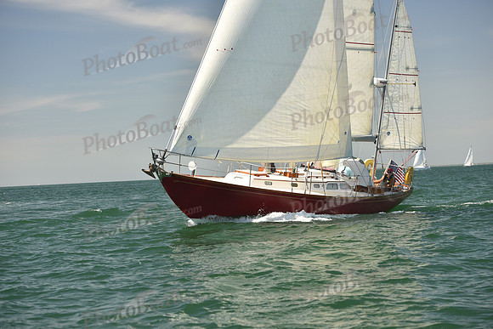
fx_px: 1260
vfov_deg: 14.9
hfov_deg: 22.1
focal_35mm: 92
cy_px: 164
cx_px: 246
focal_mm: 92
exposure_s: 1/800
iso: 250
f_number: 4.5
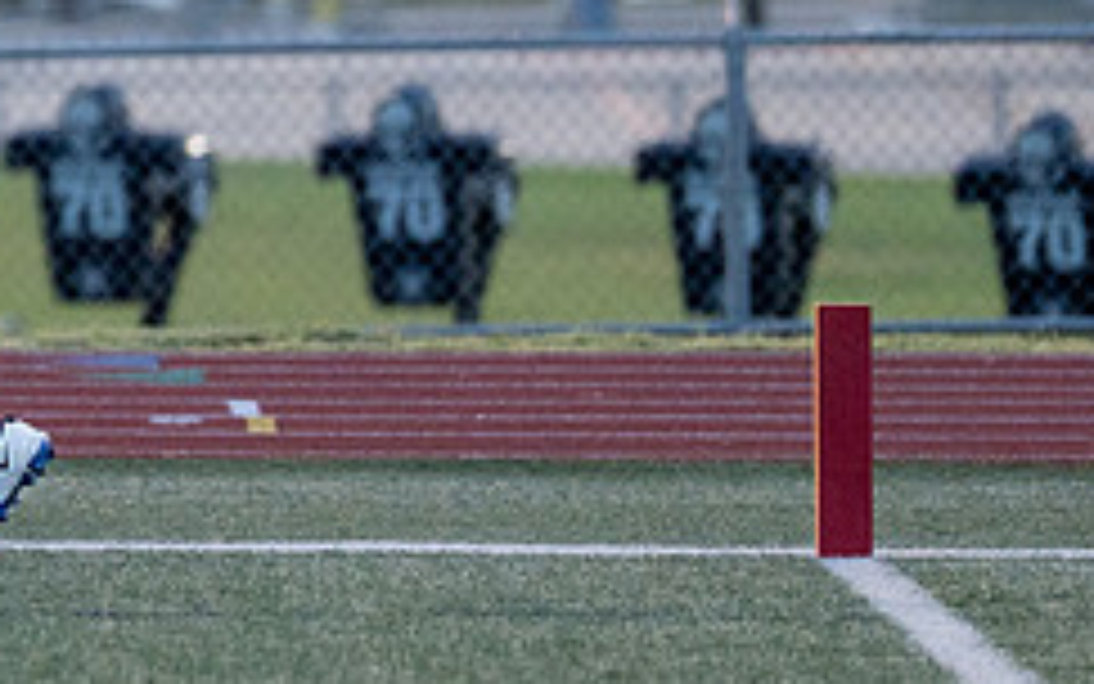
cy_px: -58
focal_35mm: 984
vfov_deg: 1.3
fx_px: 29345
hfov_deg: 2.1
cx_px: -672
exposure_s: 1/2000
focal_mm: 200
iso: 1000
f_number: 2.8
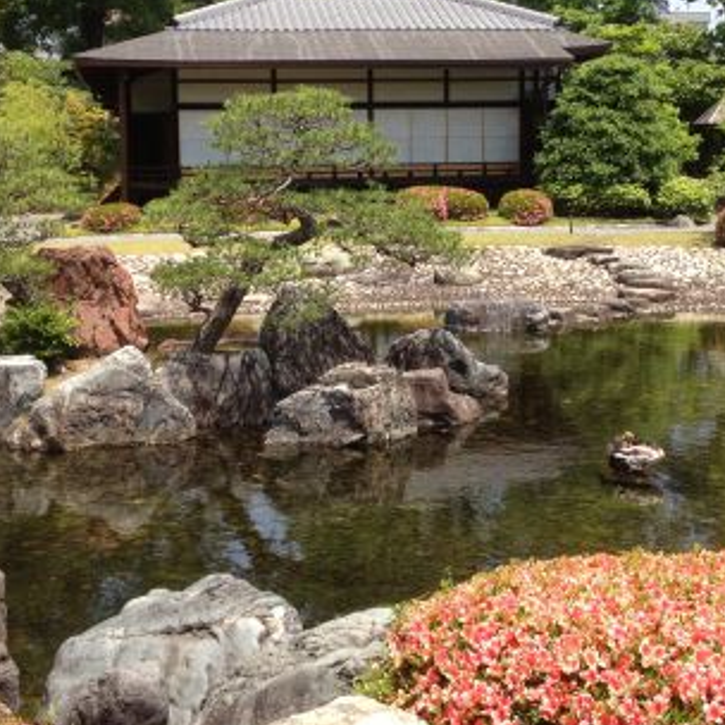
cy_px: 238
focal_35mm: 61
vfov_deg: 28.0
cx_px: 362
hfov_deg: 28.2
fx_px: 1445
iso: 50
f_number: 2.4
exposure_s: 1/920
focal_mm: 4.28
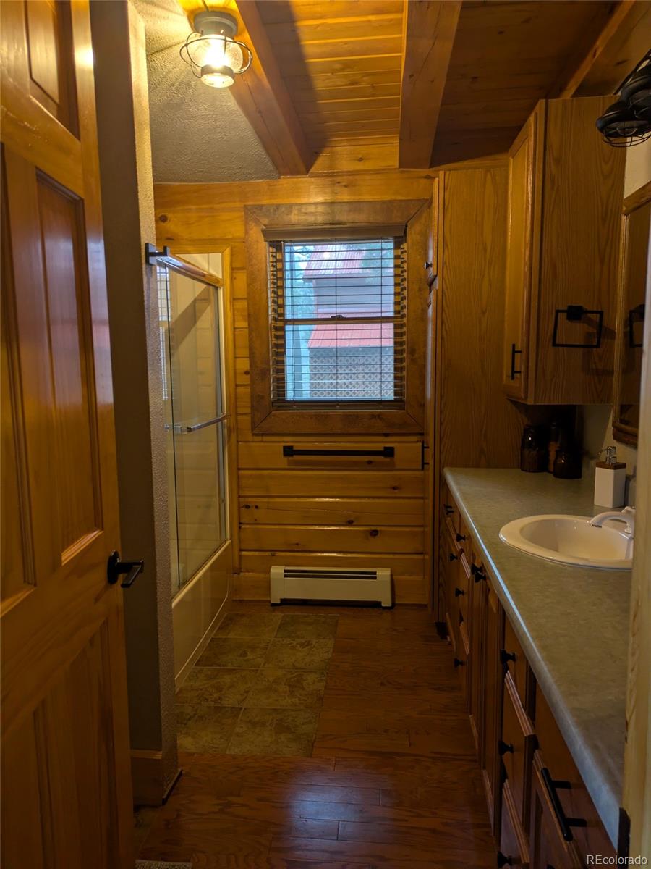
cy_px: 434
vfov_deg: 69.4
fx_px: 627
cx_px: 326
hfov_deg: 54.9
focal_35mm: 25
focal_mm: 5.43
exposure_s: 1/24
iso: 65
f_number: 1.89
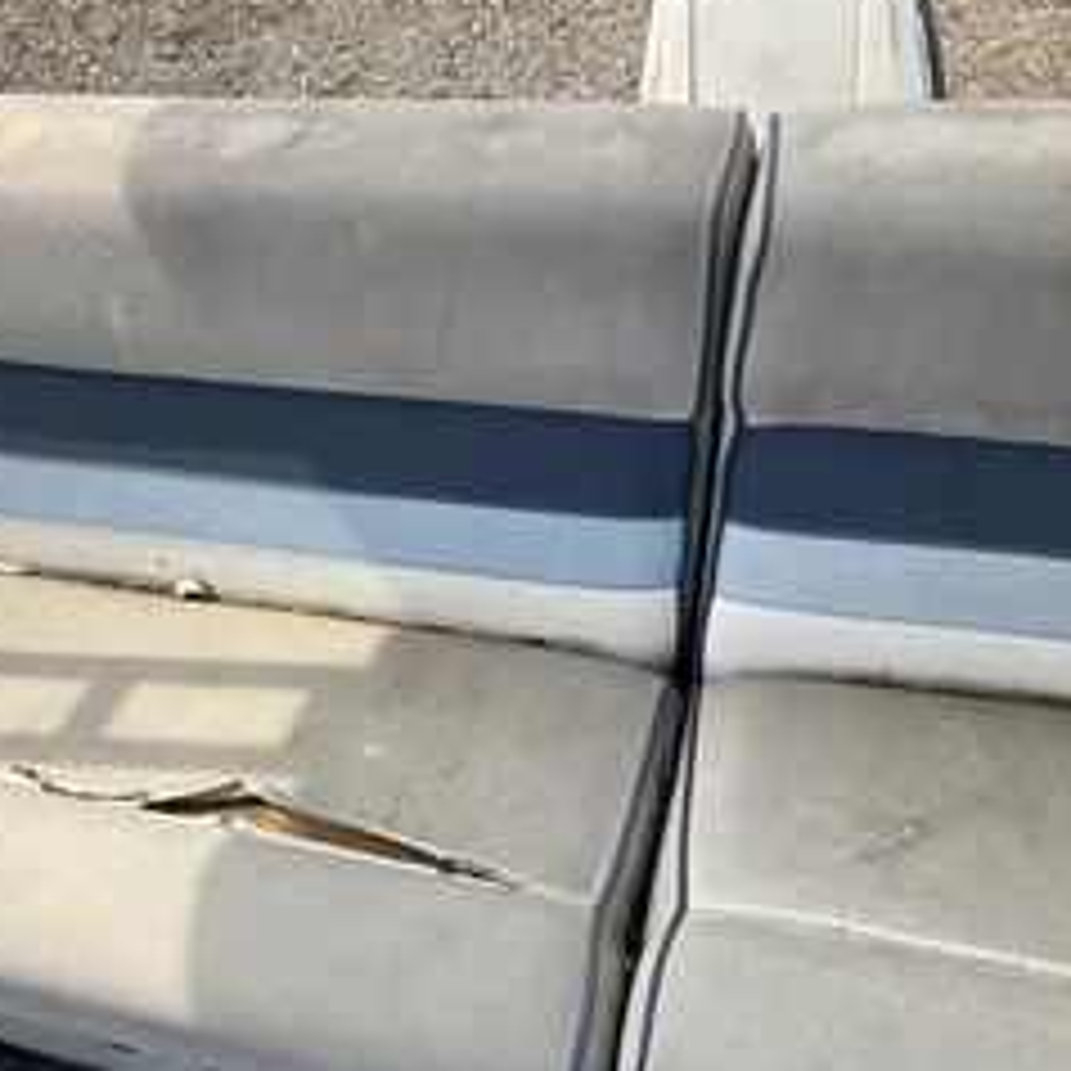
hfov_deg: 37.8
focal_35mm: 43
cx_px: 220
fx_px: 1505
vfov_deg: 39.0
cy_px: 644
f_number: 1.8
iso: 25
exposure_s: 1/749
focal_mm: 3
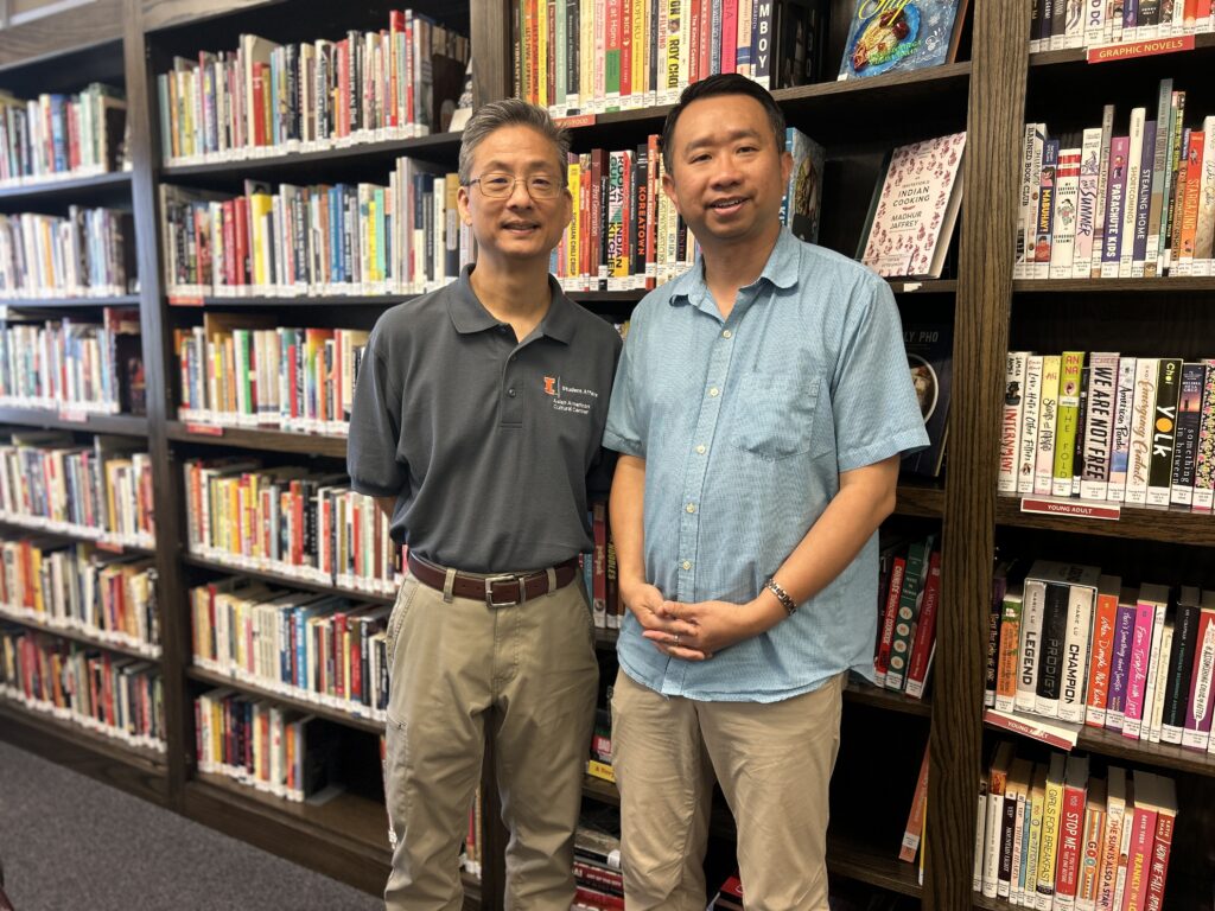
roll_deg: +0.0
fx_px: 913
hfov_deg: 67.3
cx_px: 608
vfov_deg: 53.1
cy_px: 456
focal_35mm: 26
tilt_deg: -8.4
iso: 100
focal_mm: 5.7
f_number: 1.5
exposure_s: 1/60
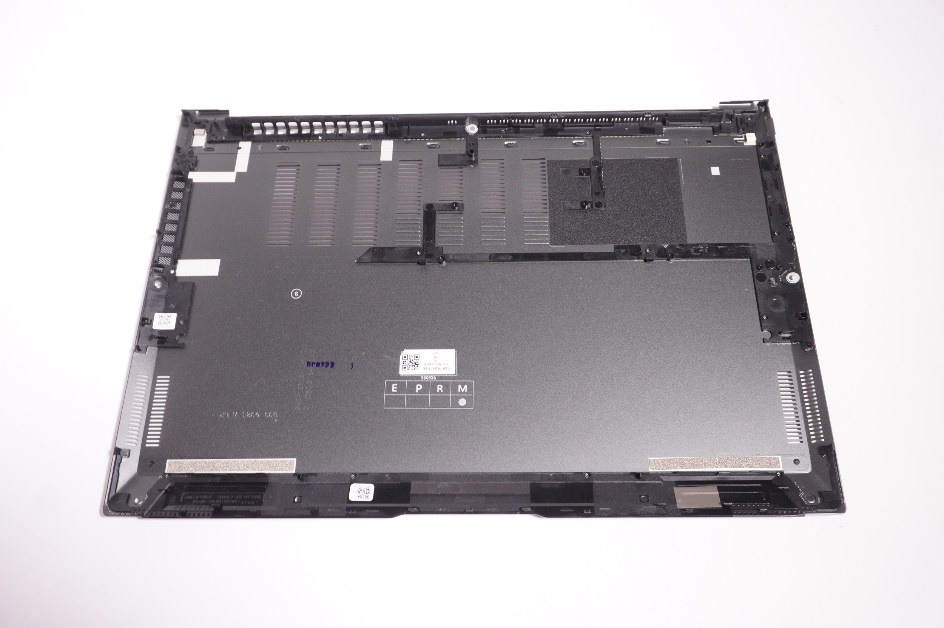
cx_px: 472
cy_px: 314
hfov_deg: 59.5
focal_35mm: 32
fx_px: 825
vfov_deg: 41.6
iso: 200
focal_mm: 21
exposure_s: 1/13
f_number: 5.6
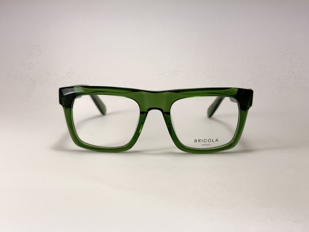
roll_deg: -0.7
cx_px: 154
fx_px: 428
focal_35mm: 48
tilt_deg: -7.9
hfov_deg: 39.7
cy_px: 116
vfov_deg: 30.3
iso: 50
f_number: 1.78
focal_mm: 6.76
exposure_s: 1/129
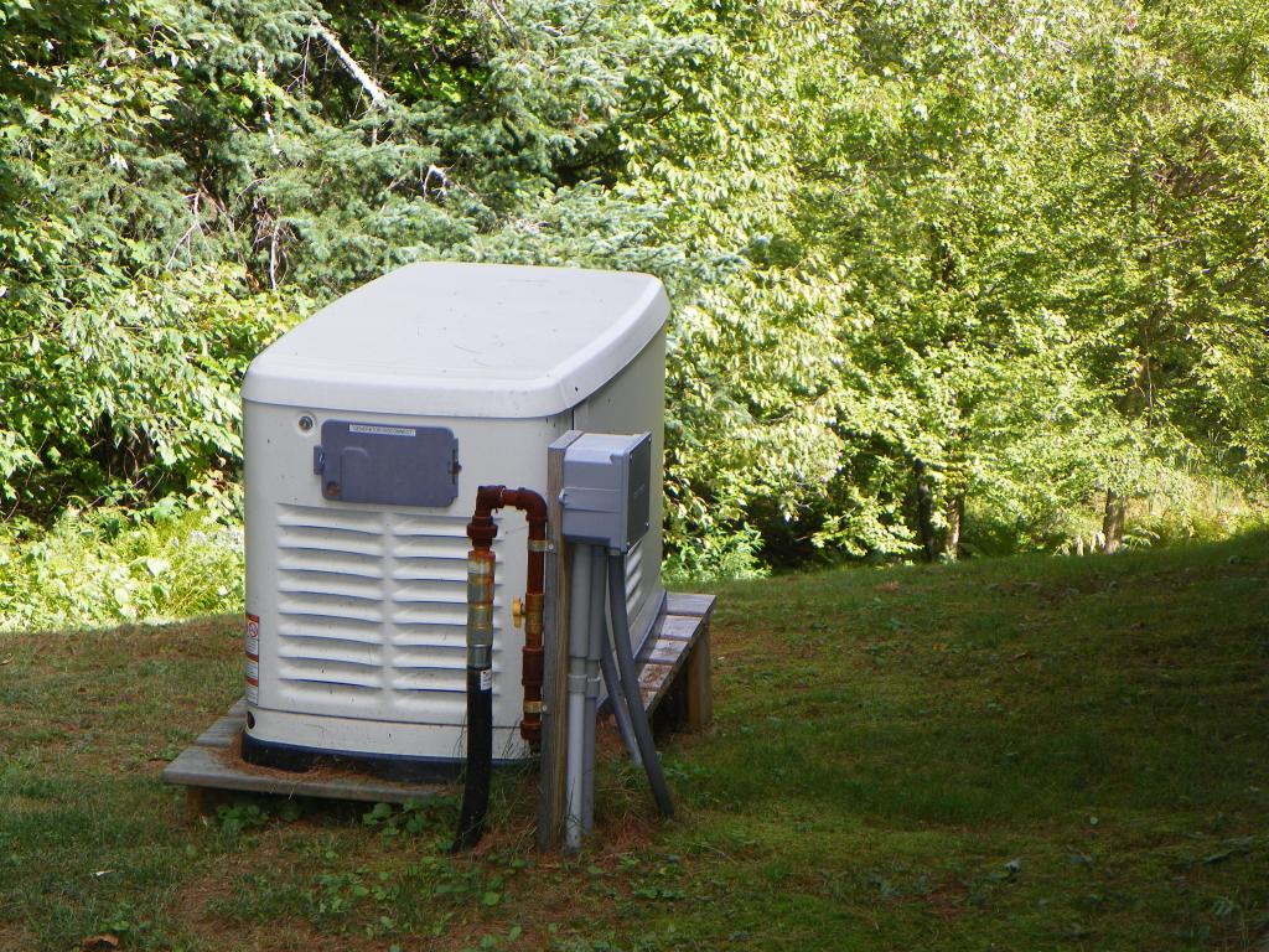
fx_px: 3043
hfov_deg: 23.6
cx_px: 634
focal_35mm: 83
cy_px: 476
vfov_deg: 17.8
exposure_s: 1/160
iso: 64
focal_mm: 14.7
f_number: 4
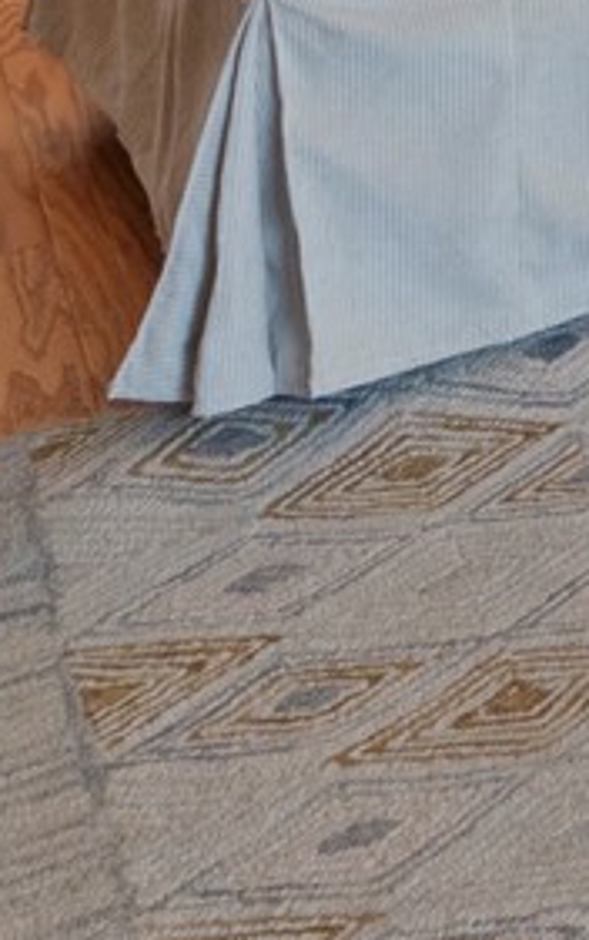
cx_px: 2252
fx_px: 3026
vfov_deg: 13.8
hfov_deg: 7.9
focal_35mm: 118
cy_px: -1161
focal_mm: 10
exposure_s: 1.6
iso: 250
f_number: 11
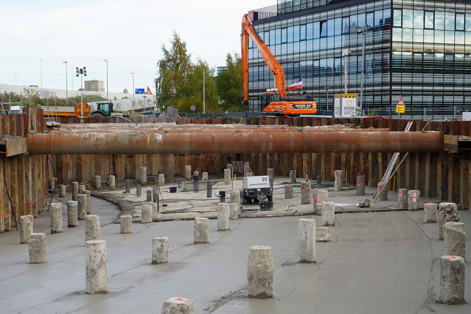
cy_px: 175
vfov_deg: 23.4
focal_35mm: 58
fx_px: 759
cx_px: 204
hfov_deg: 34.4
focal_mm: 43
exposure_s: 1/200
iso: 100
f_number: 5
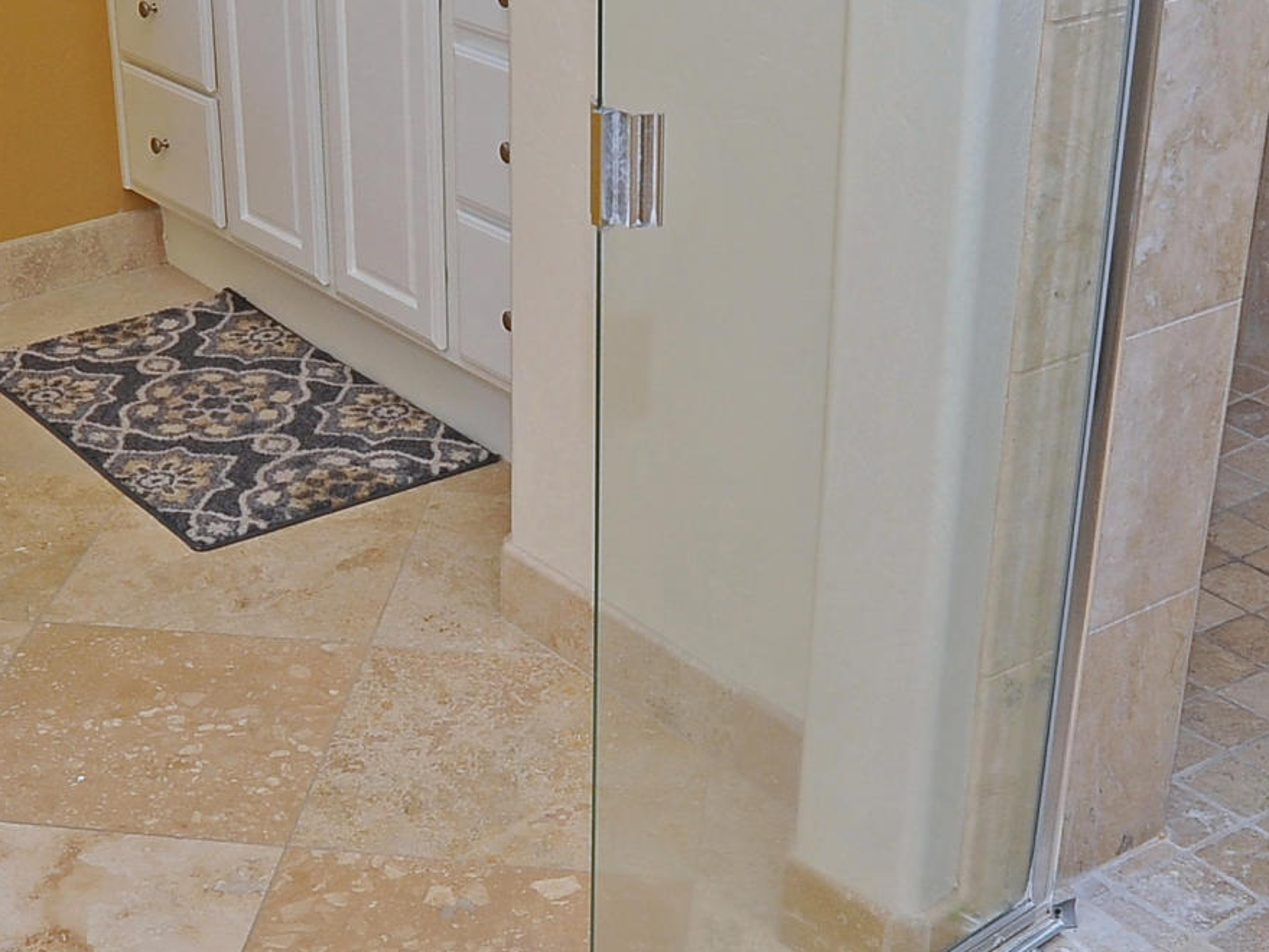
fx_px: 2164
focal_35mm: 59
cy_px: 539
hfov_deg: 32.4
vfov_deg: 24.8
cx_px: 416
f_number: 10
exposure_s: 1/250
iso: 640
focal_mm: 18
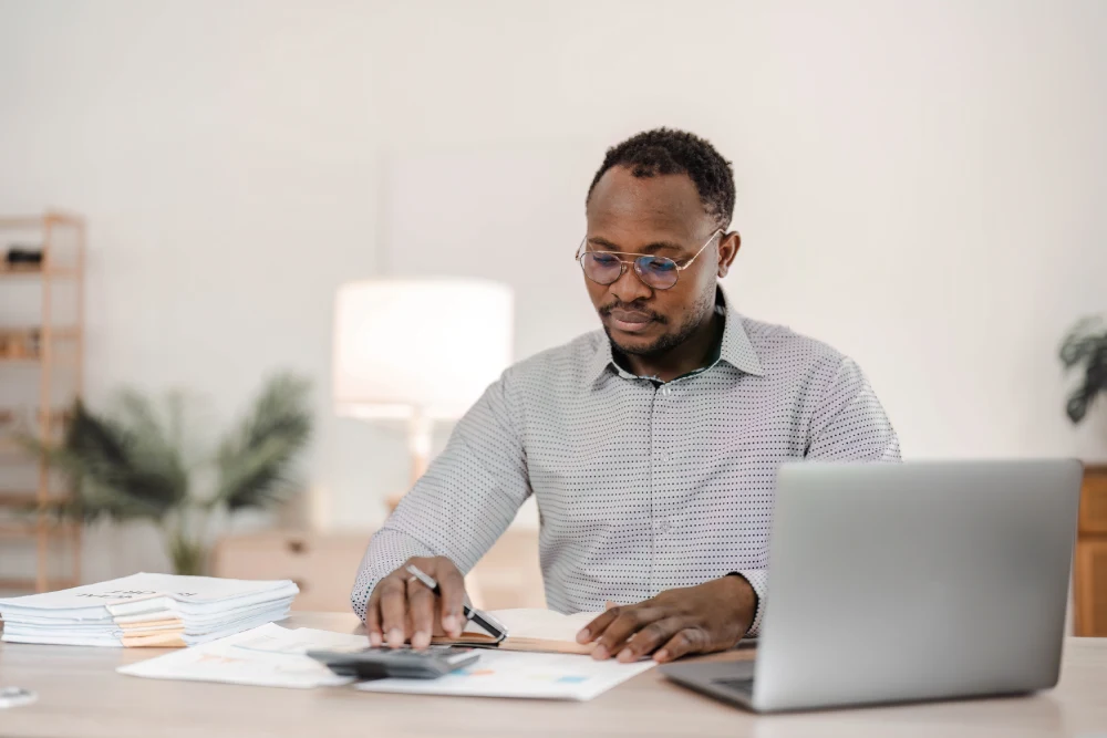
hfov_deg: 39.6
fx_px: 1538
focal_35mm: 50
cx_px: 554
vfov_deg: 27.0
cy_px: 369
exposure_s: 1/200
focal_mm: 50
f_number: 1.2
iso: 100
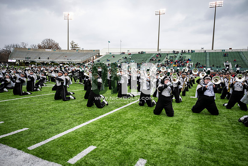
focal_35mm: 24
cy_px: 83
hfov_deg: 73.7
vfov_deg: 53.2
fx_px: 165
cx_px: 124
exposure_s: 1/500
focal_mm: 24
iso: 100
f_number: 2.8
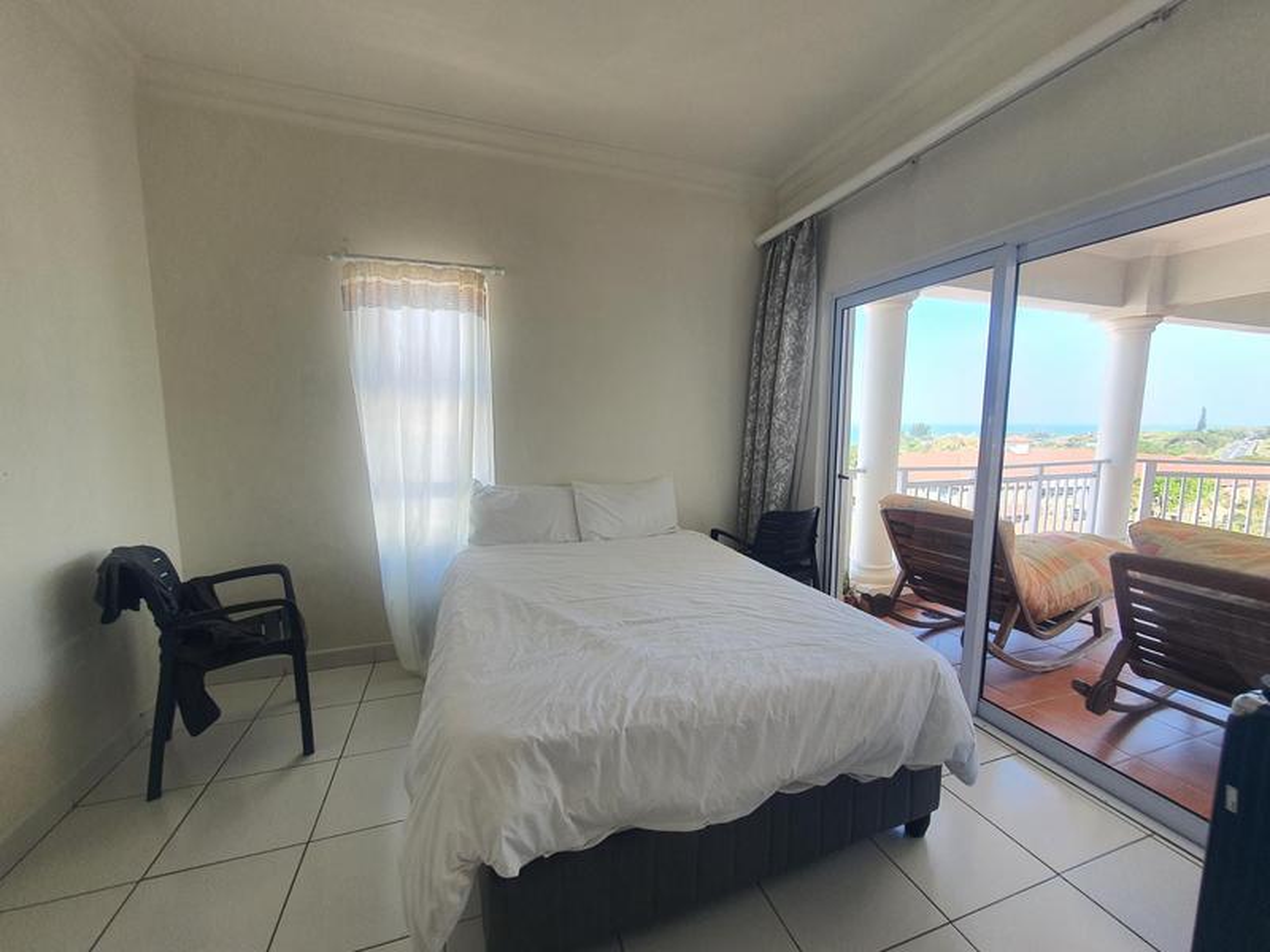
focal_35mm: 13
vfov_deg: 89.9
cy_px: 476
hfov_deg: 106.2
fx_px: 477
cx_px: 635
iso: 50
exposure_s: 1/113
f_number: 2.2
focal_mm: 1.8
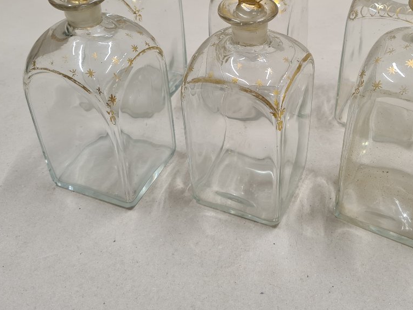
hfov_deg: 45.4
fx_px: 489
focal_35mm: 41
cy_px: 78
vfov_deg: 34.4
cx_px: 259
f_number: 1.8
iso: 100
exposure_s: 1/50
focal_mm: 5.4
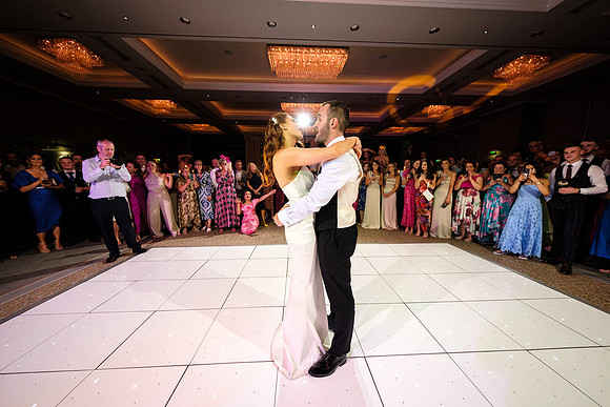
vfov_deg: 89.3
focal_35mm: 12
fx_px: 206
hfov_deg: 112.0
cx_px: 305
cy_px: 204
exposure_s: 1/200
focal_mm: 8
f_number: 2.8
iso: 640
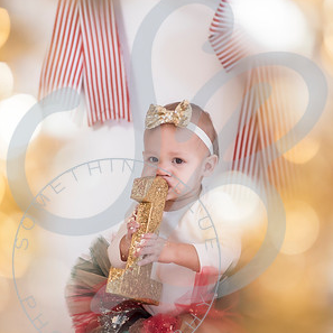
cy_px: 177
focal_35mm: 90
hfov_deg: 19.3
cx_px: 167
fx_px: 980
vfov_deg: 19.3
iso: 100
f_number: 2.8
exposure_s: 1/125
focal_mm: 70
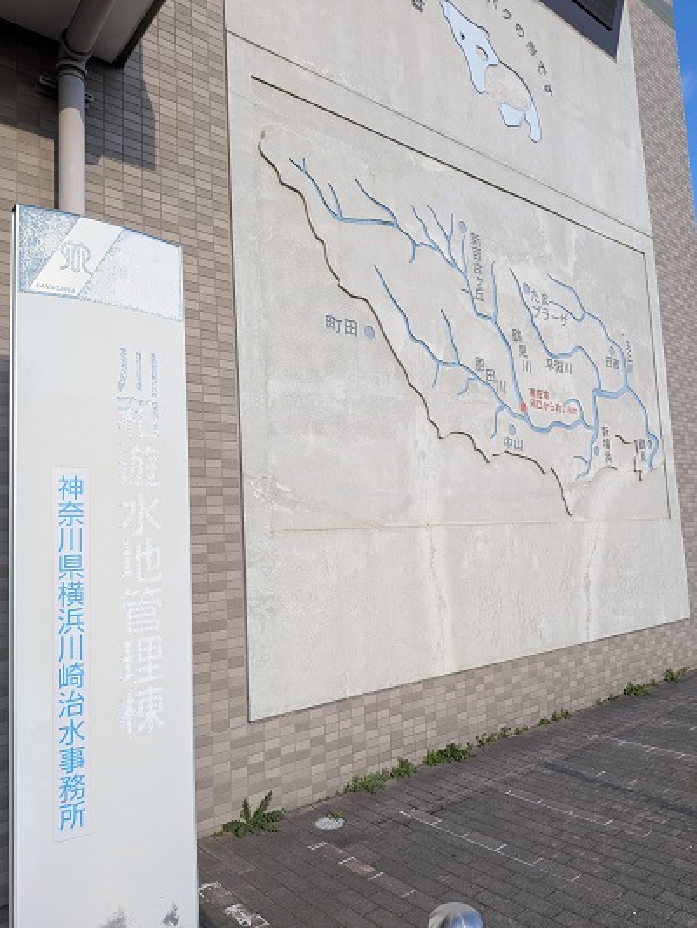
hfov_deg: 56.8
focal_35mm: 24
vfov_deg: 71.6
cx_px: 348
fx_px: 644
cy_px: 464
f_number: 1.7
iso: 48
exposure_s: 1/1802
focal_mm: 4.53
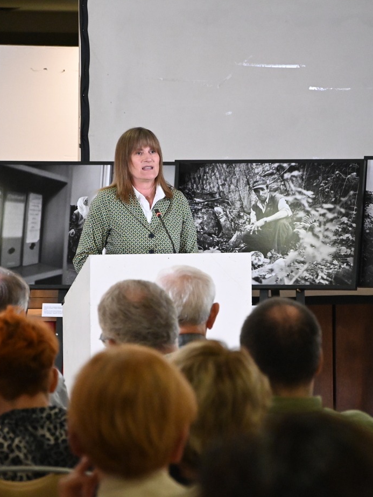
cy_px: 248
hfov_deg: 7.4
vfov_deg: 9.9
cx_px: 248
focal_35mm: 200
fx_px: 2871
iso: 5000
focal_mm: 92
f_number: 5.6
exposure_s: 1/60
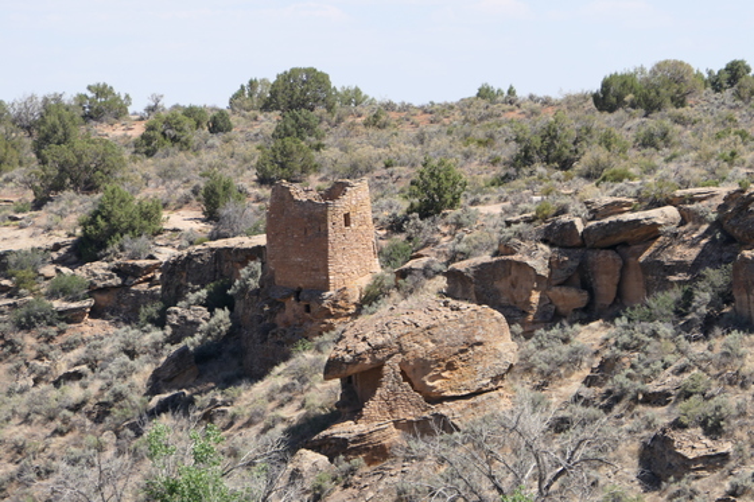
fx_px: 6428
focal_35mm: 307
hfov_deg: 6.7
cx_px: 377
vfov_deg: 4.5
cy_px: 251
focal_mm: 112.3
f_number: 4.5
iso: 125
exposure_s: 1/640
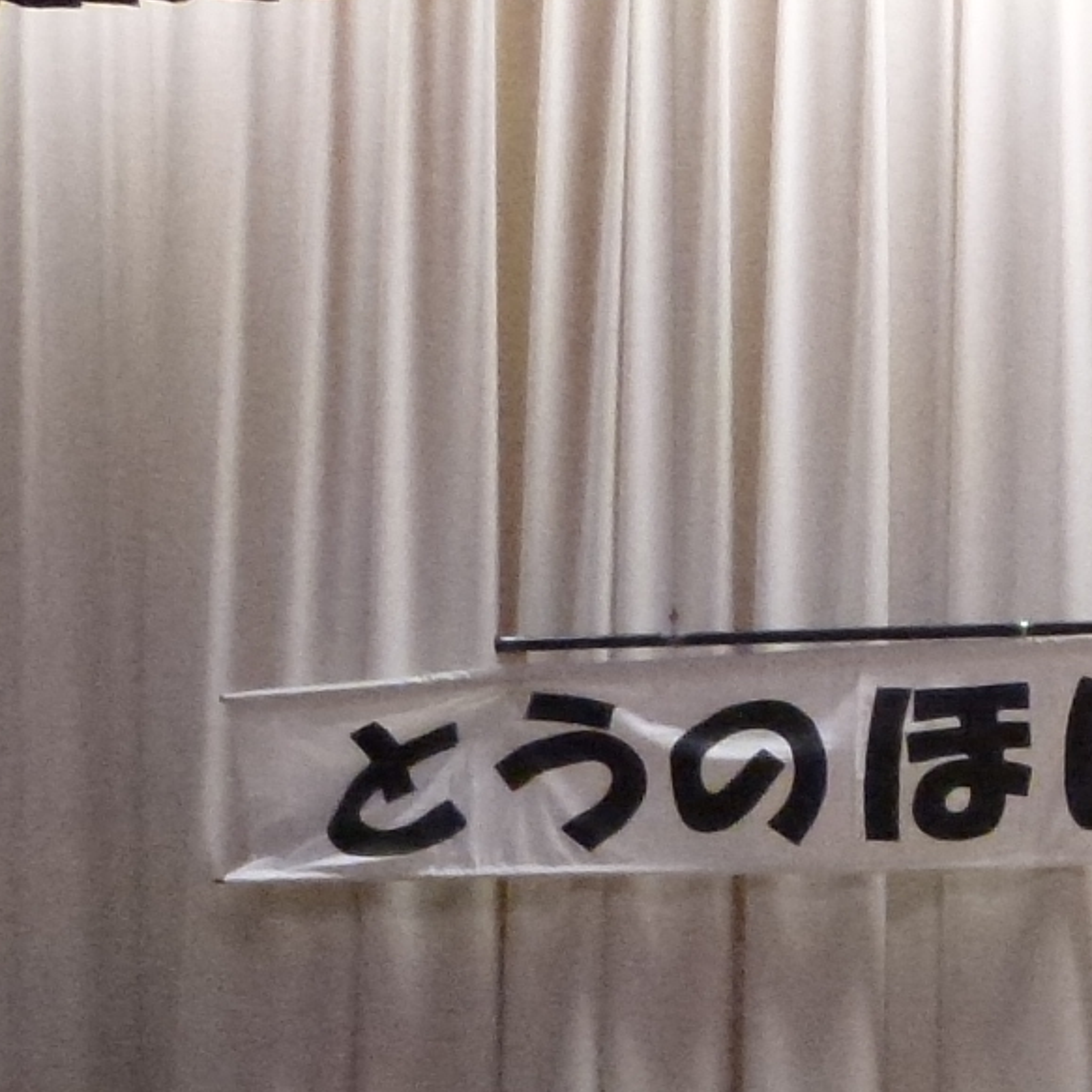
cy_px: 1437
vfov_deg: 13.1
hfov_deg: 13.0
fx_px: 4568
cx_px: 1568
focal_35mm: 128
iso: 800
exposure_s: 1/40
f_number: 3.6
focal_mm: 5.9
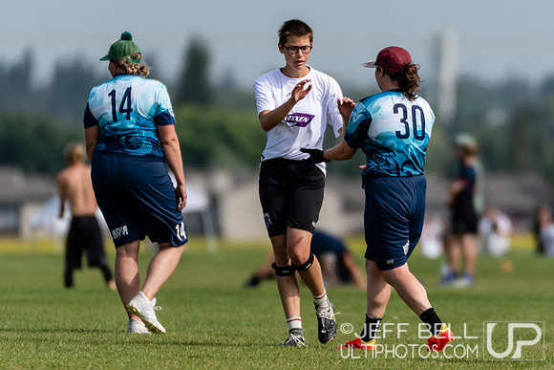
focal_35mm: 937
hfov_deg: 2.2
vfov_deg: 1.5
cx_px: 320
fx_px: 14429
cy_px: 166
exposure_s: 1/1250
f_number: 4
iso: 100
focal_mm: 400
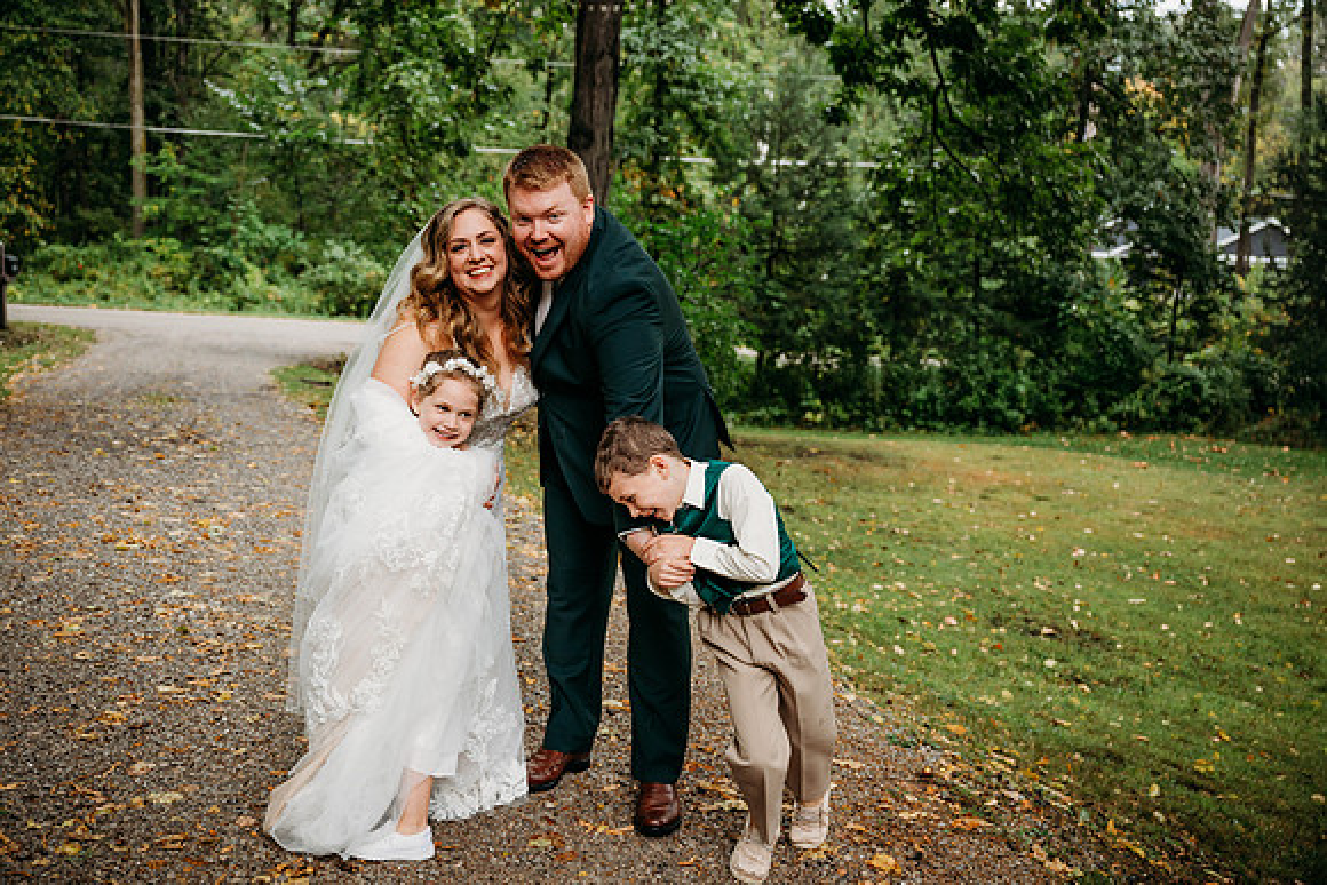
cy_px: 442
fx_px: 1327
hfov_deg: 53.1
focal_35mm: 36
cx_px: 664
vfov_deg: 36.9
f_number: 3.2
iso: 200
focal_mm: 36
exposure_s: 1/500
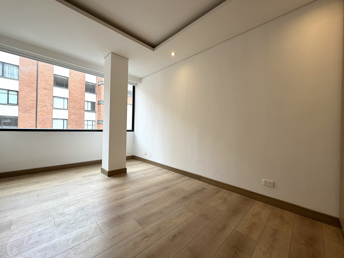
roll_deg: -1.1
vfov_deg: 85.7
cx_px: 172
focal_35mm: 14
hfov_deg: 102.1
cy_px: 129
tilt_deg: +0.6
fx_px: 139
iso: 40
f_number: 2.2
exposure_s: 1/130
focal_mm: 2.22
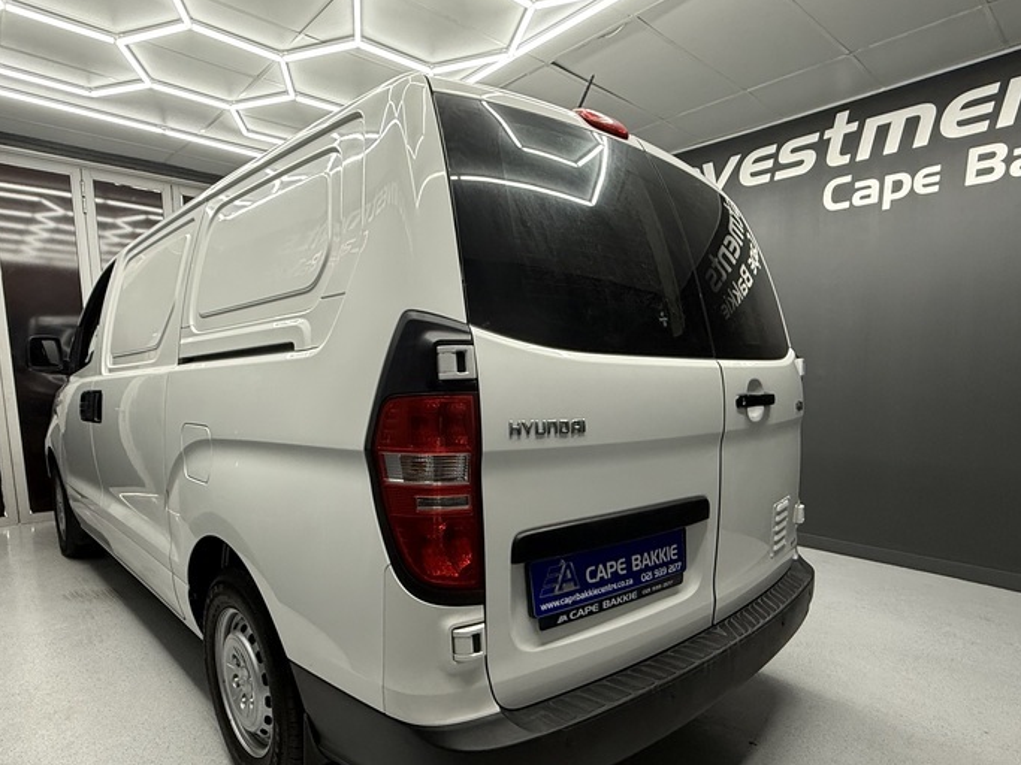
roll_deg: +0.2
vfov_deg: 62.7
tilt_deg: -8.6
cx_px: 496
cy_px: 468
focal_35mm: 21
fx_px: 619
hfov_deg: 79.0
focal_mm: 2.22
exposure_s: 1/100
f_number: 2.2
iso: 200
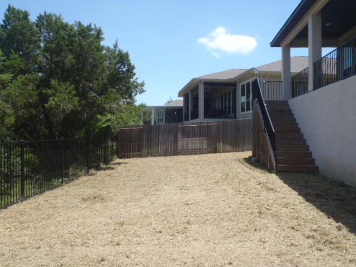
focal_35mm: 28
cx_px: 178
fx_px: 288
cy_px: 134
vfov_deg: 49.7
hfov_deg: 63.4
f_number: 3.9
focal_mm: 5
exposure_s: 1/400
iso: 80
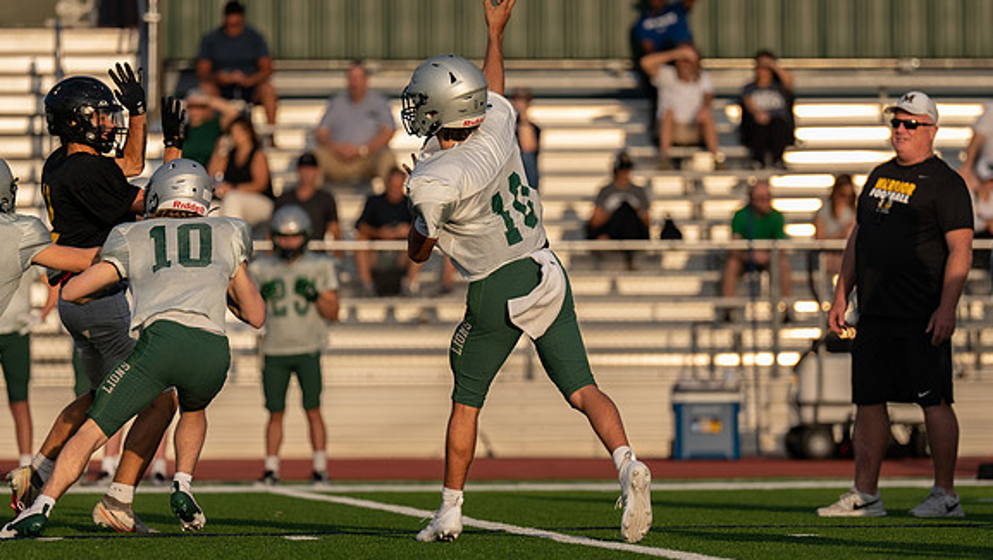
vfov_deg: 3.6
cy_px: 287
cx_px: 513
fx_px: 8824
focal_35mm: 335
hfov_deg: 6.4
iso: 160
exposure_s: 1/2500
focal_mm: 200
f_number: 2.8
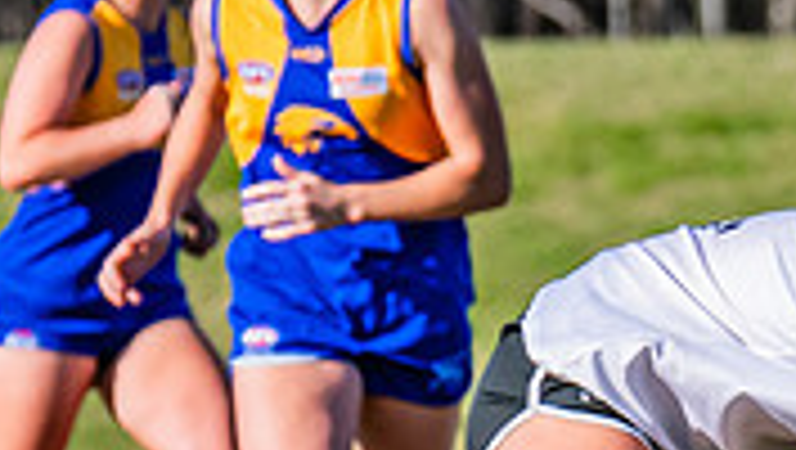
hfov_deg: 1.3
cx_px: 1467
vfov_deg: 0.7
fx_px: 35117
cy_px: 326
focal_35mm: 1662
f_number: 10
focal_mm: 290
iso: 640
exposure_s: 1/1250
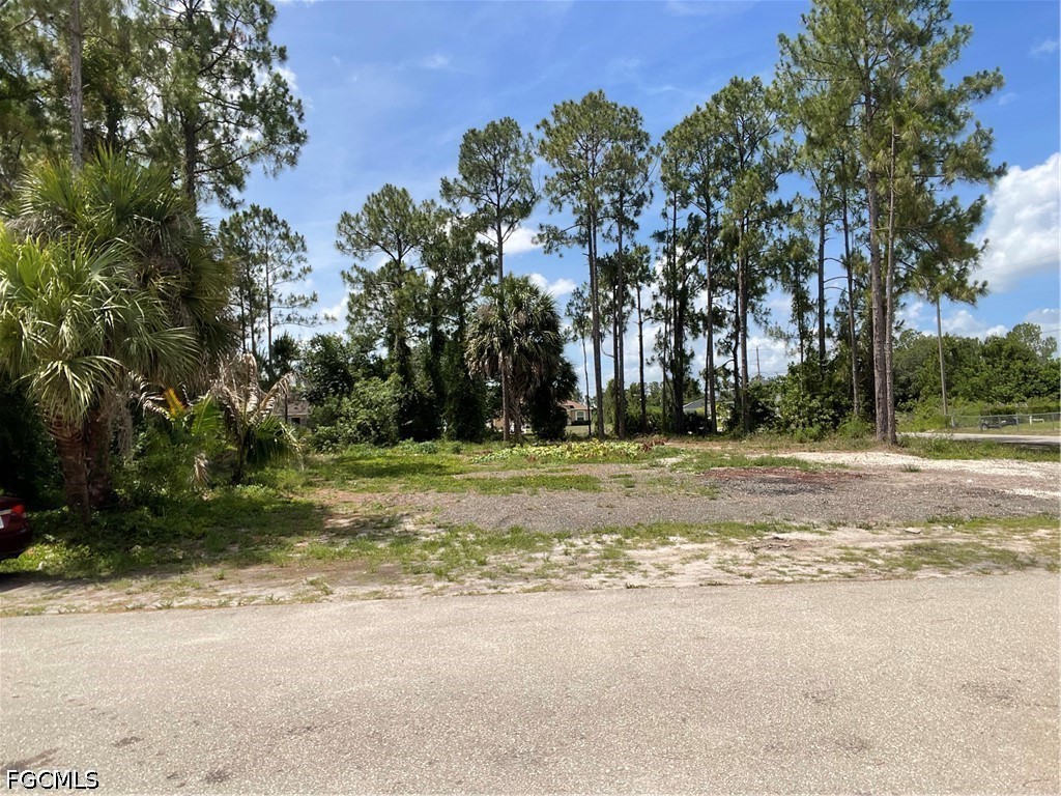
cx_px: 530
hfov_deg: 73.9
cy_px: 398
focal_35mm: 23
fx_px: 705
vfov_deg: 58.9
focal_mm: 2.71
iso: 25
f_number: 2.2
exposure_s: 1/1458
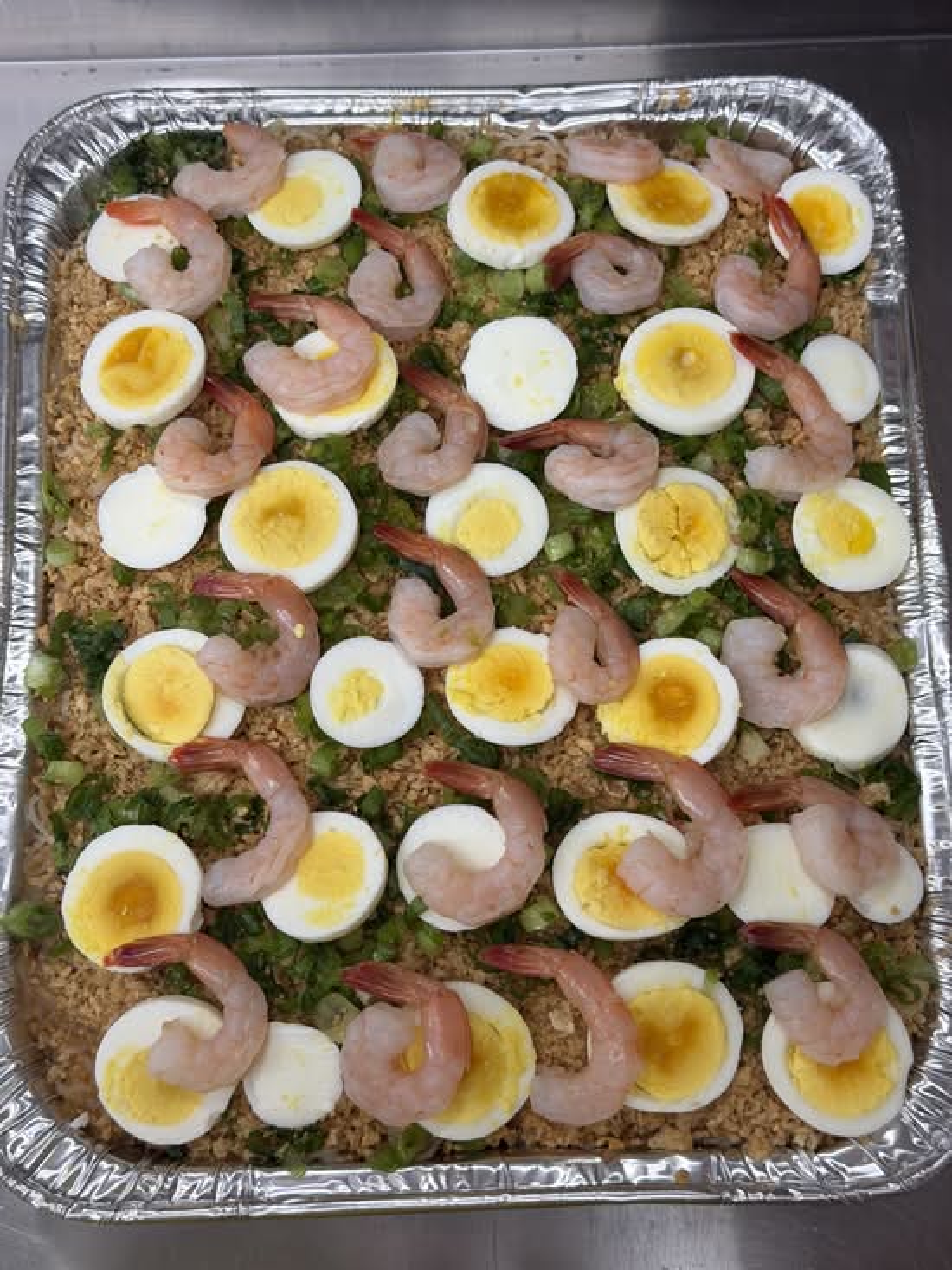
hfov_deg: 30.3
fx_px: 1760
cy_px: 635
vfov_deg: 39.7
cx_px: 476
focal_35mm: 48
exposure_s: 1/120
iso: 64
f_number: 1.78
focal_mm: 6.76
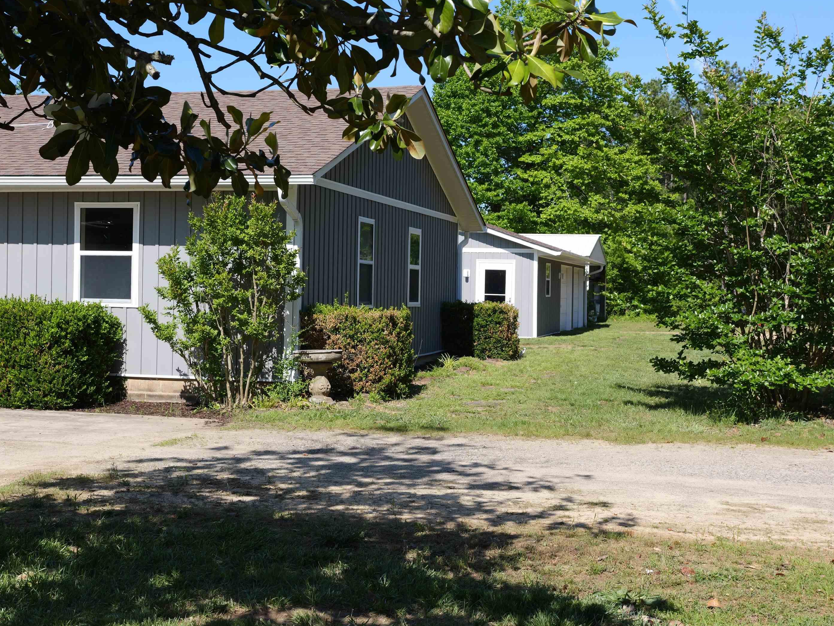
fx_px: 1326
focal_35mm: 55
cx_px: 392
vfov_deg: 26.6
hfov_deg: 34.9
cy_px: 298
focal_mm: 25
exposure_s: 1/400
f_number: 5
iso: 100
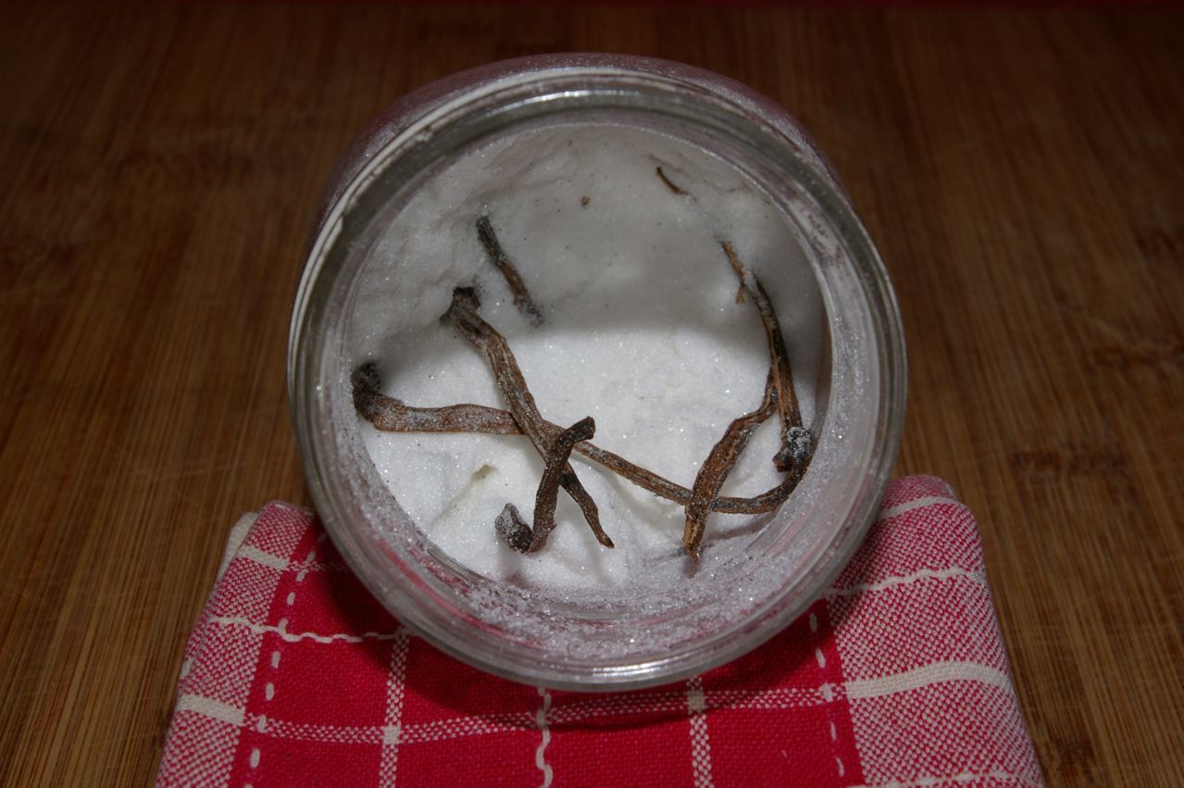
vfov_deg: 25.7
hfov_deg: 37.9
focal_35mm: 52
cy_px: 394
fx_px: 1725
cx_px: 592
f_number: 13
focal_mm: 35
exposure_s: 1/45
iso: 200
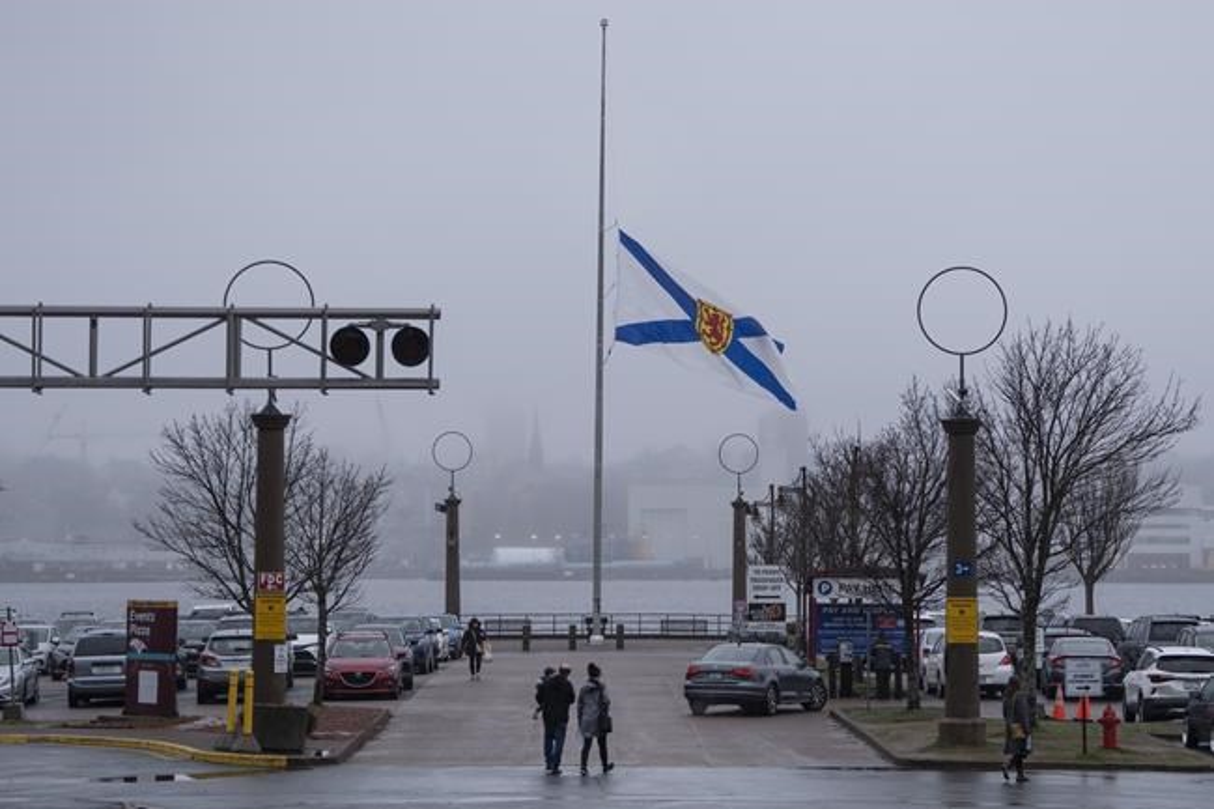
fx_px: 2832
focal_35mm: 84
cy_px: 404
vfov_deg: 16.3
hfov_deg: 24.2
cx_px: 607
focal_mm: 84
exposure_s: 1/800
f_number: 2.8
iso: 50
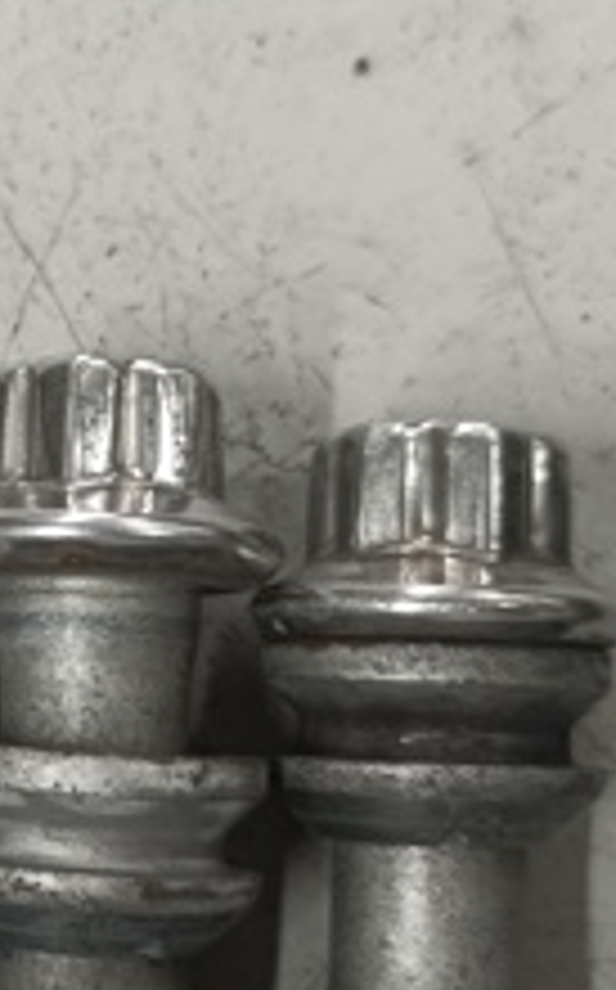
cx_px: -103
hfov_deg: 16.9
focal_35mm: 74
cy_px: 574
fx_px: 1993
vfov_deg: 27.8
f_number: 1.65
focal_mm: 6.14
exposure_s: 1/50
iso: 975
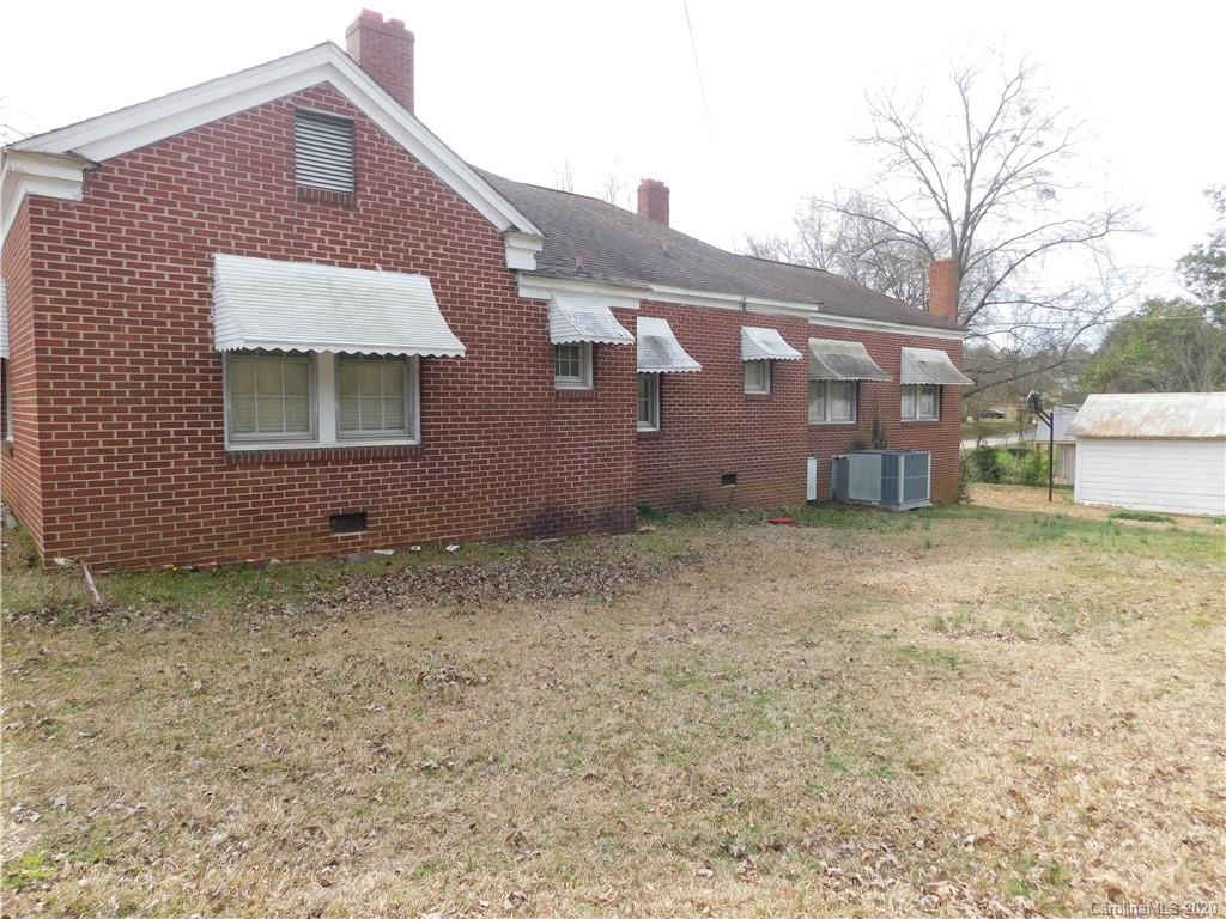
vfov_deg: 58.9
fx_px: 815
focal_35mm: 23
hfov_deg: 73.9
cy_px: 460
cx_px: 613
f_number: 3
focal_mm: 4
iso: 125
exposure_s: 1/640
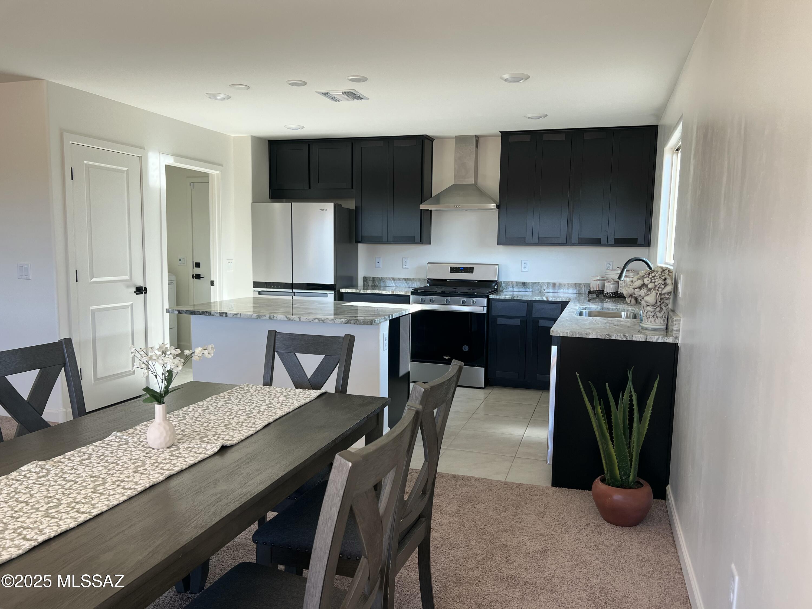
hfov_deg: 67.3
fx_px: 610
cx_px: 406
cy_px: 304
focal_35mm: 26
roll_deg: -0.7
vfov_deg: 53.1
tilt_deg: -6.2
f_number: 1.5
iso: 50
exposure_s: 1/120
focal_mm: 5.7
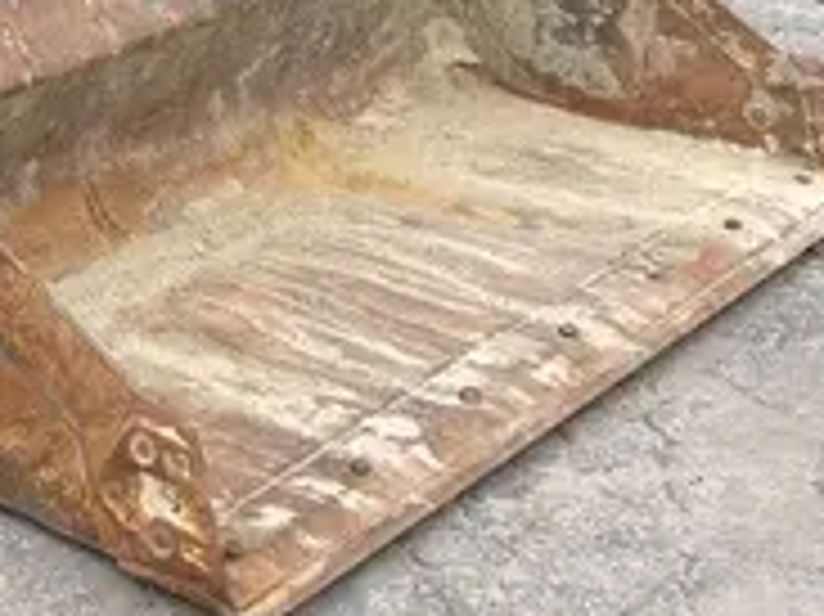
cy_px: -268
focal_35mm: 104
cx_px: -212
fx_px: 2474
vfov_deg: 13.5
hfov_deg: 17.8
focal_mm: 4.2
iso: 32
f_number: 1.6
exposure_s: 1/1208
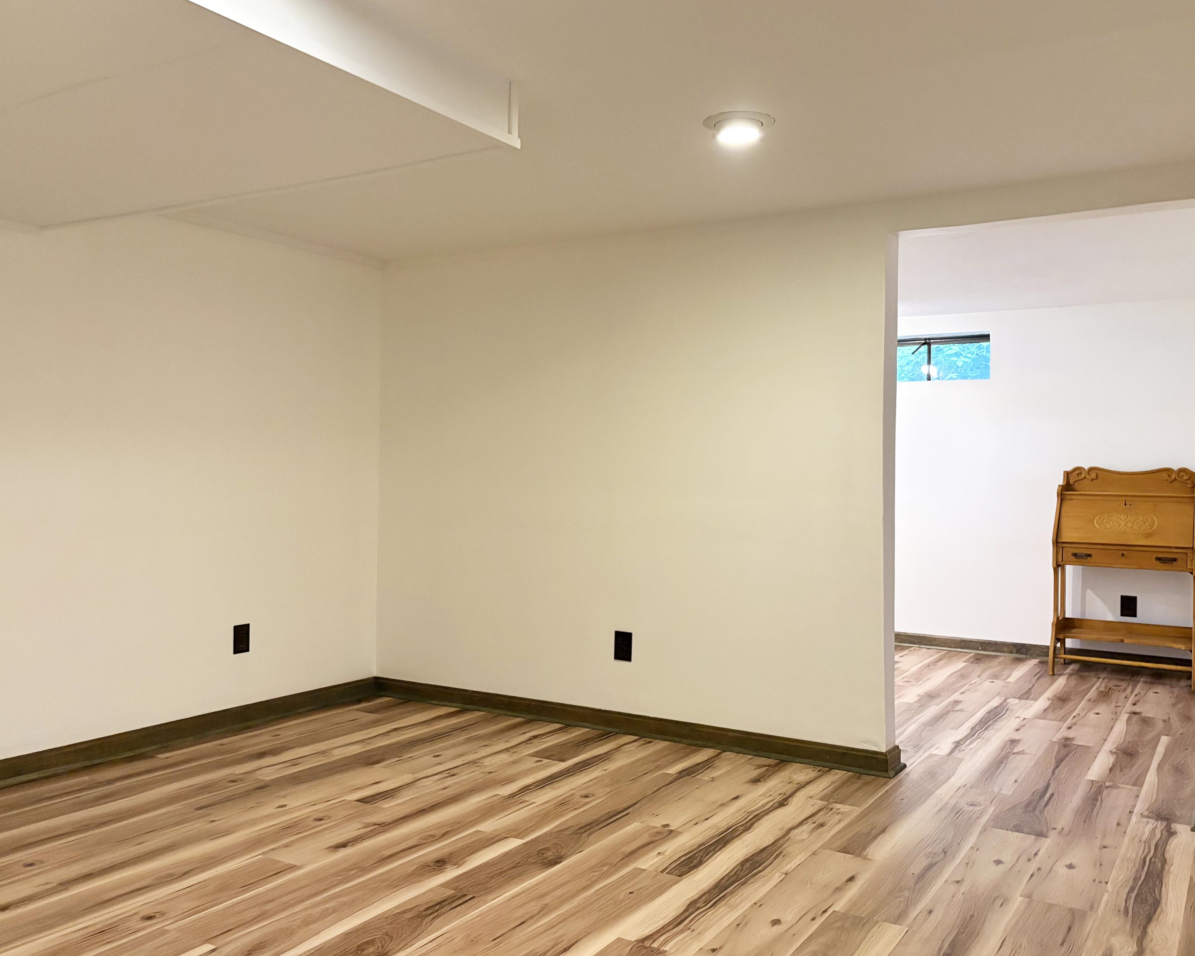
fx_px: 990
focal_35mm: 28
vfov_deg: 51.5
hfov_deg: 62.2
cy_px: 468
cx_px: 629
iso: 500
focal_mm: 5.96
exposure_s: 1/60
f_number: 1.6
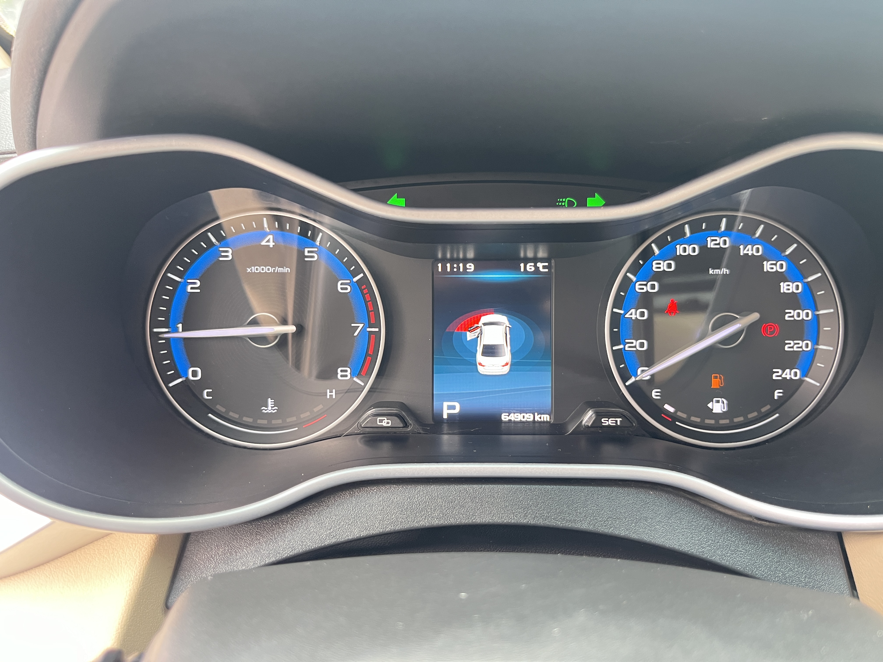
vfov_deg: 53.1
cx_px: 442
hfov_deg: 67.3
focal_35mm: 26
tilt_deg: -22.6
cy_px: 331
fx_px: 663
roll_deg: +0.4
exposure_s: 1/47
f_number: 1.6
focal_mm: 5.1
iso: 200
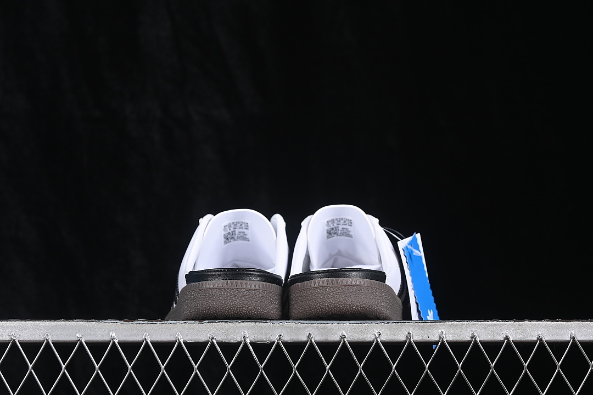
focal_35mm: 75
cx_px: 296
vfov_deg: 18.2
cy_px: 198
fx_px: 1235
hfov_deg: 27.0
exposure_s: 1/60
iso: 160
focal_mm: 50
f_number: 6.3
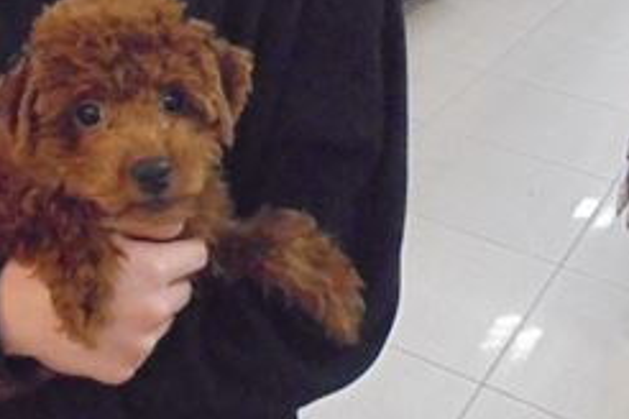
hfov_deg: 29.7
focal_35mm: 66
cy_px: -87
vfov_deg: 19.4
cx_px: 107
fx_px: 1153
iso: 1250
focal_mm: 4.6
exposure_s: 1/60
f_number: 3.5
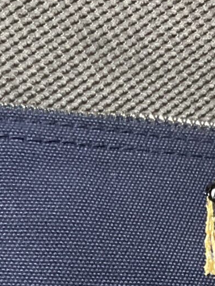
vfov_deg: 13.1
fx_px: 1193
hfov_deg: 10.3
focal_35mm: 144
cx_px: 176
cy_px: 409
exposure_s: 1/50
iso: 200
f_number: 1.8
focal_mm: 3
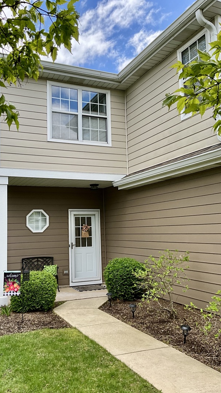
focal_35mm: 32
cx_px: 83
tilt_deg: +5.8
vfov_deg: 61.0
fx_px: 333
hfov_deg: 36.5
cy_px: 196
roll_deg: +1.0
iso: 25
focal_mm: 3
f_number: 1.8
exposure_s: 1/642
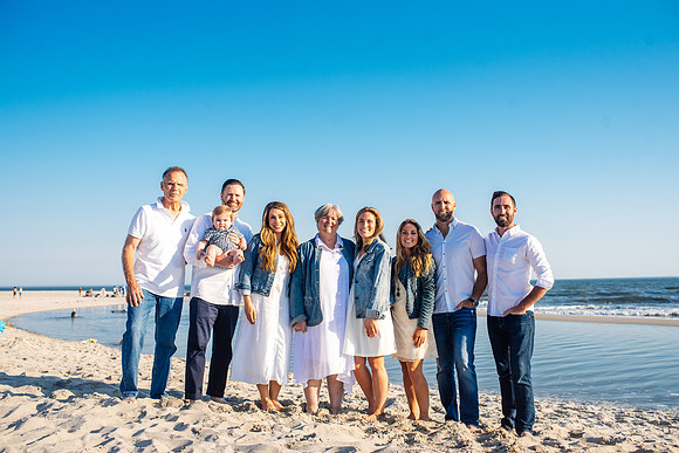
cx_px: 340
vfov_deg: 37.9
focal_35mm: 35
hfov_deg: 54.4
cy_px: 226
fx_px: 660
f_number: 4.5
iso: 160
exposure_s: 1/1600
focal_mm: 35
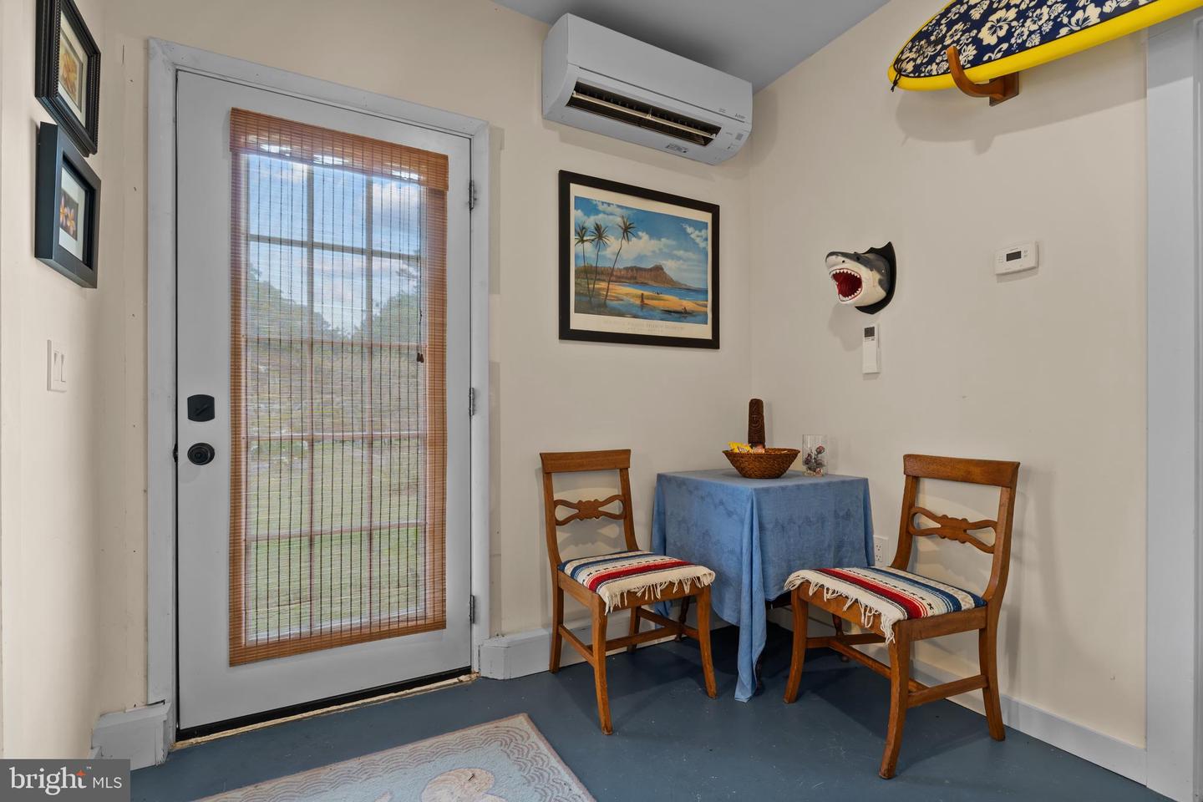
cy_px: 401
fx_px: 576
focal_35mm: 17
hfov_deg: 92.4
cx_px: 602
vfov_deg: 69.7
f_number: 7.1
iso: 250
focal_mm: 11.5
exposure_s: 1/1.67
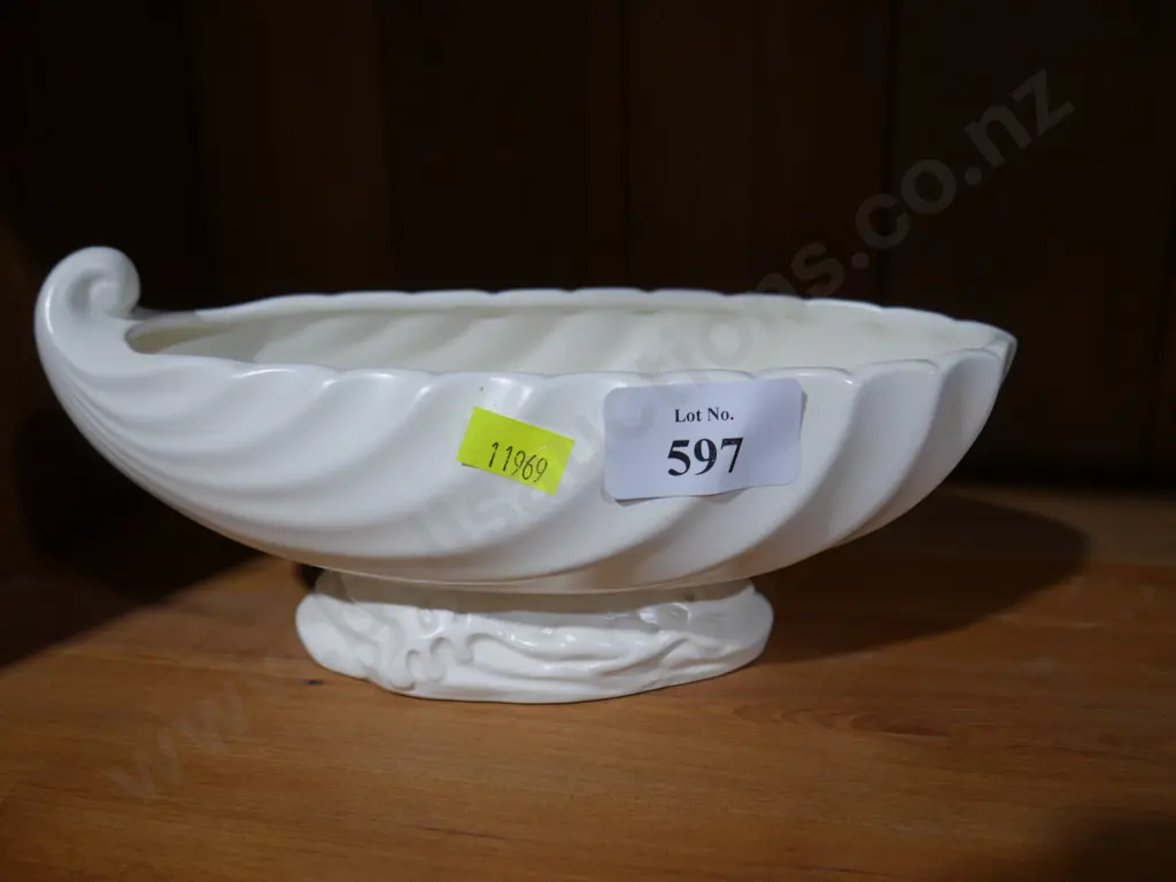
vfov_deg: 44.2
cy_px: 441
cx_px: 588
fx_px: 1087
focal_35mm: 32
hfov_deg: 56.8
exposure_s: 1/60
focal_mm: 16
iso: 250
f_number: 3.6
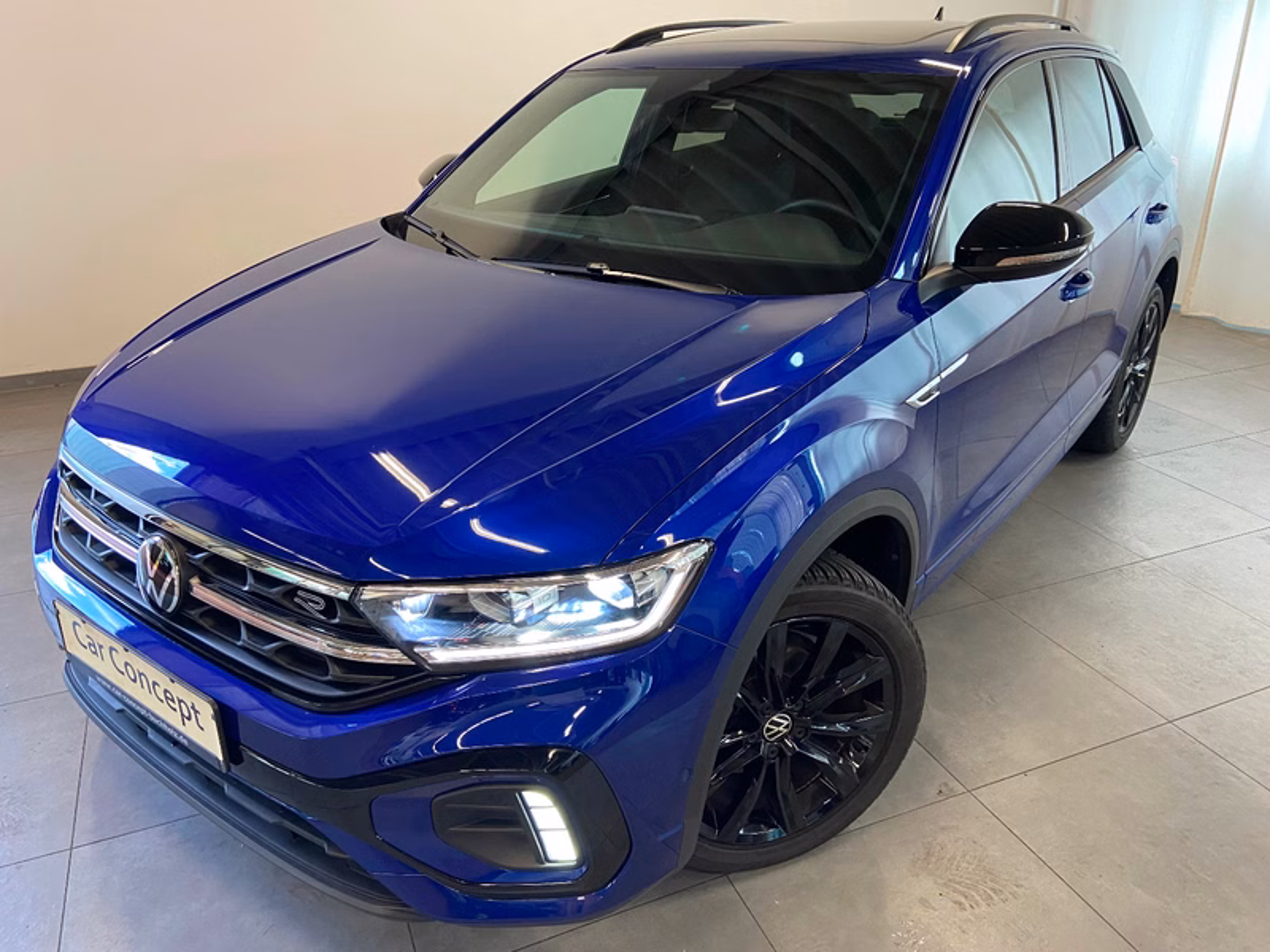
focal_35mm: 26
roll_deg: +1.4
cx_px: 635
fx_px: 954
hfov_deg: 67.3
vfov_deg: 53.1
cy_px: 476
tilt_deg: -26.1
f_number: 1.8
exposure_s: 1/50
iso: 200
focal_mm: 4.25
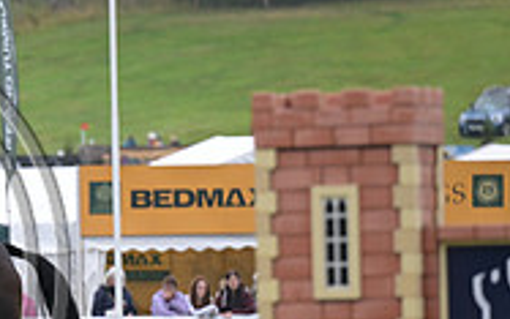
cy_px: 236
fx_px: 8787
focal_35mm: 632
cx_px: -243
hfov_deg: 3.3
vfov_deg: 2.1
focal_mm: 200
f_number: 4
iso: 800
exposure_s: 1/1250
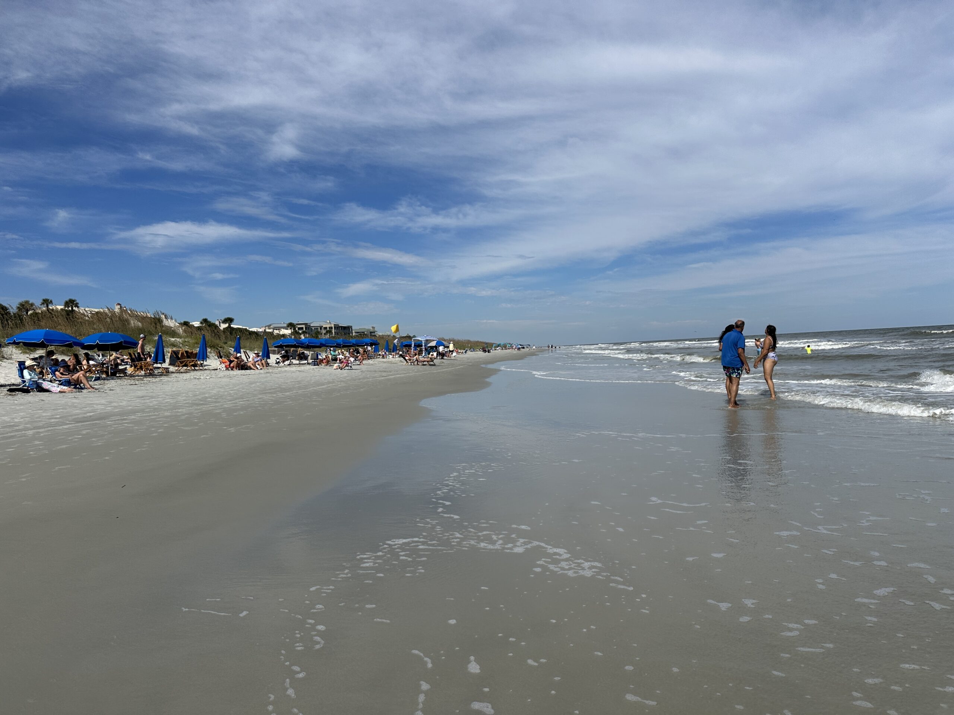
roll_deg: +1.9
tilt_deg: -1.5
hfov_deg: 71.6
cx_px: 477
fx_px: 661
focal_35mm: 24
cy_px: 358
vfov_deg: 56.8
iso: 80
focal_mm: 6.86
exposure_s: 1/8197
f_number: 1.78
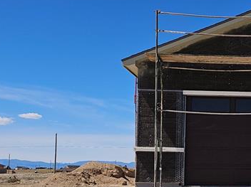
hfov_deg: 27.0
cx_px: 263
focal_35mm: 67
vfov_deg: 21.6
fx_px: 485
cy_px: 148
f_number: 1.7
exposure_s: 1/1465
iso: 10
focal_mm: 6.3
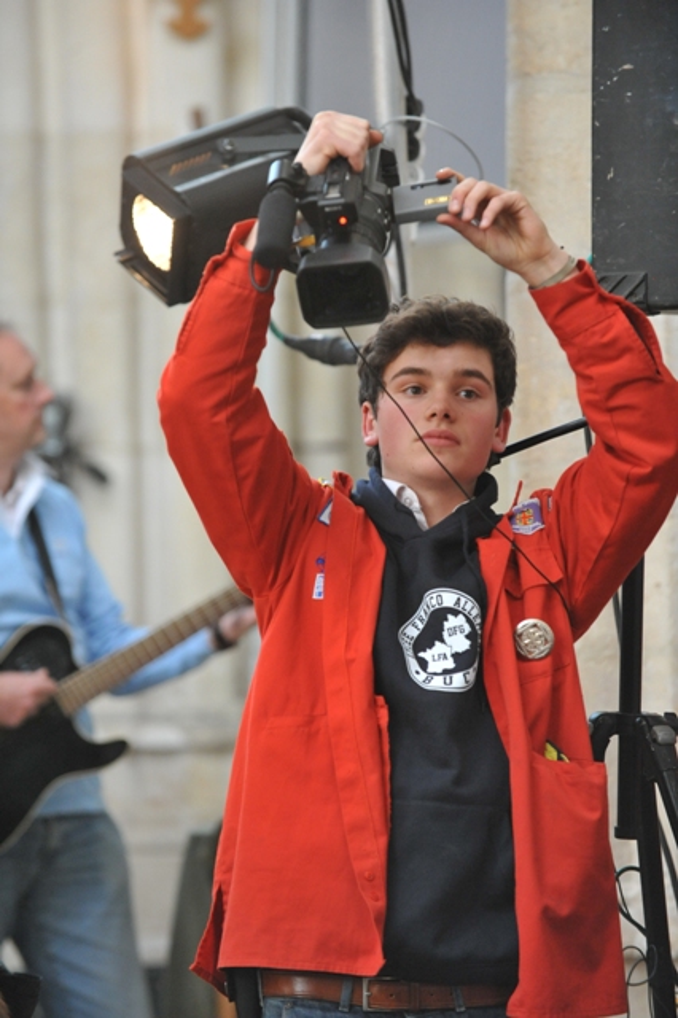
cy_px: 509
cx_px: 339
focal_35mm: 200
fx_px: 5656
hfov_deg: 6.9
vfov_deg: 10.3
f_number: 4
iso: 3200
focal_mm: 200
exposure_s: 1/100
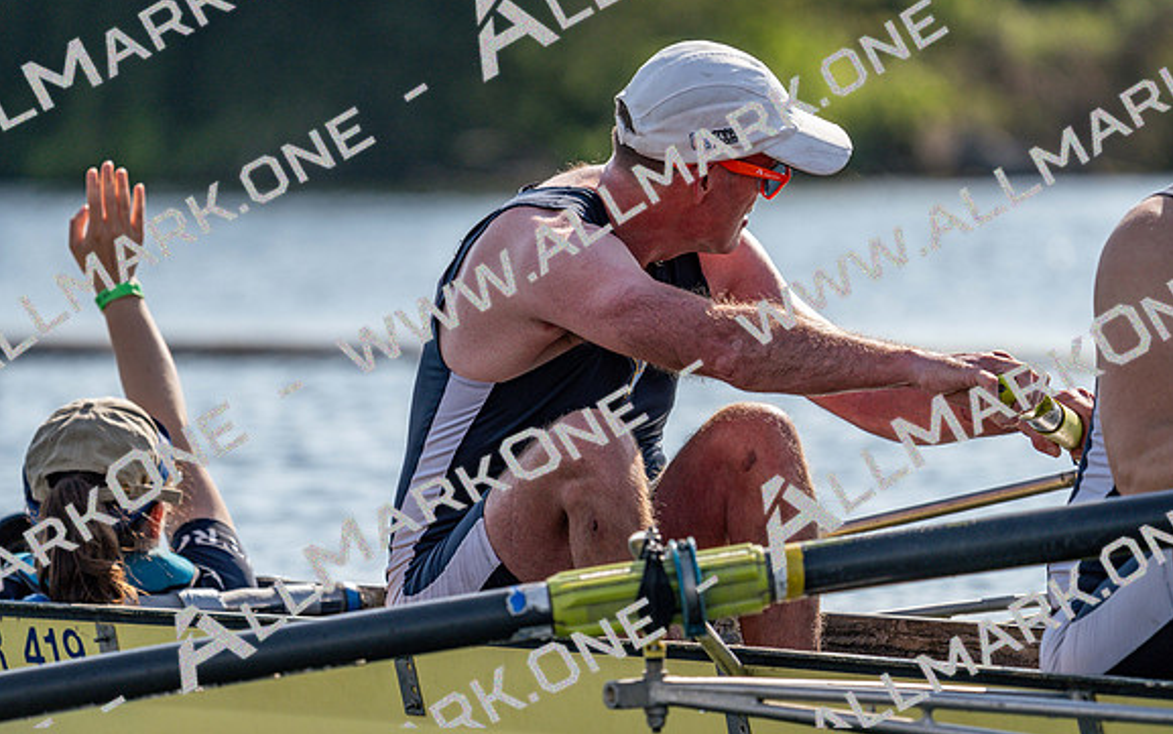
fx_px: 11960
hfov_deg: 5.6
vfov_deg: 3.5
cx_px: 588
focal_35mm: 374
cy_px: 379
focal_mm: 365
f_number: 6.3
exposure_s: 1/1600
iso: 250
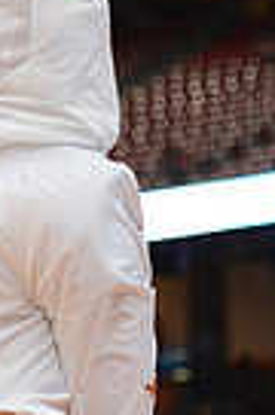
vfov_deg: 7.3
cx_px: -15
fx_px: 3248
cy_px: 6
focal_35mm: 282
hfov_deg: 4.8
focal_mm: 85
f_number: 2.8
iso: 2000
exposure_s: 1/1250
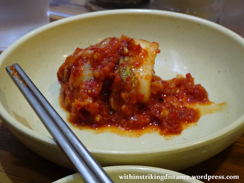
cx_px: 122
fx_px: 564
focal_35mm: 80
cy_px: 92
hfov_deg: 24.4
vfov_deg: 18.4
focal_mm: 13.69
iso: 800
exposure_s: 1/20
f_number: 5
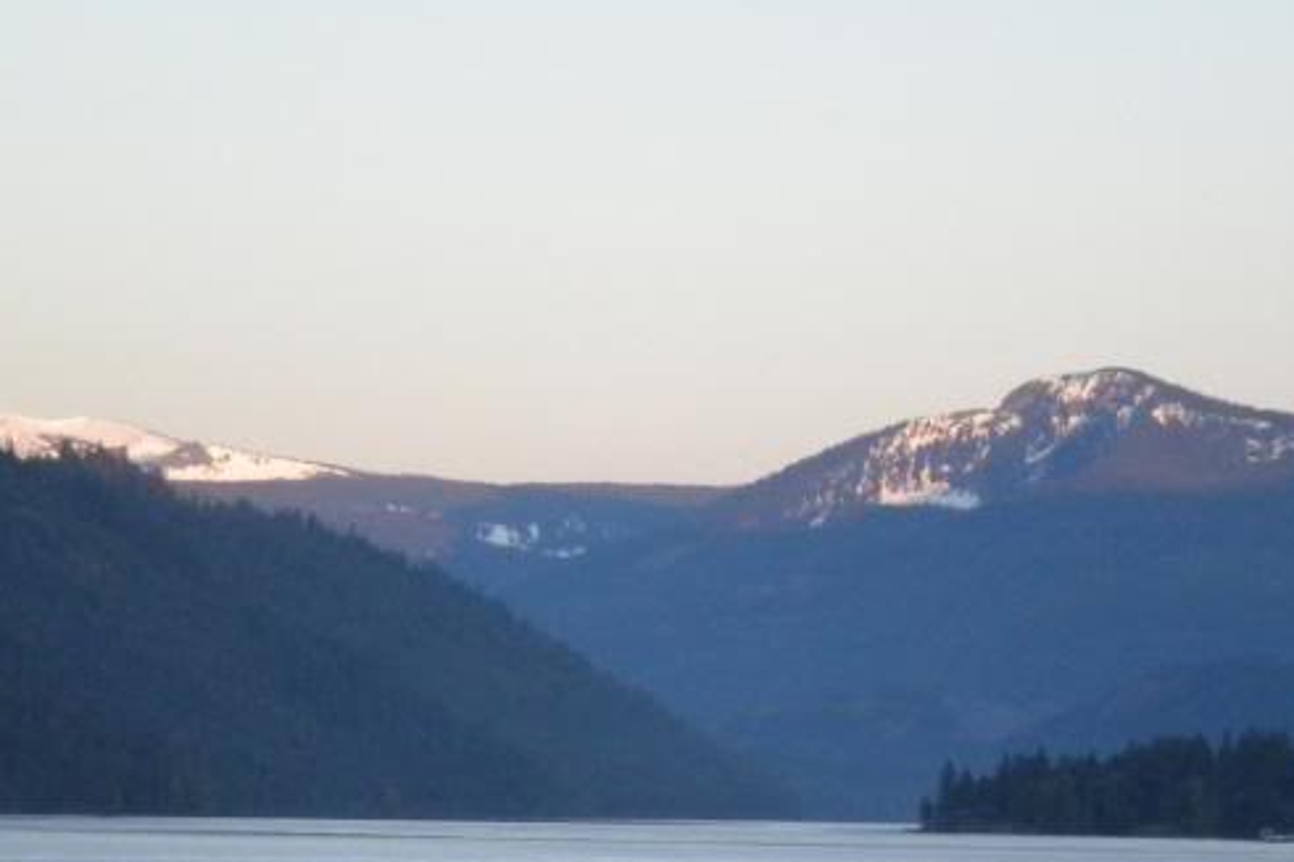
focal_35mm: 178
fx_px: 6396
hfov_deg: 11.6
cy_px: 764
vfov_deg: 7.7
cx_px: 611
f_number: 5.9
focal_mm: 18.9
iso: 400
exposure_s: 1/214
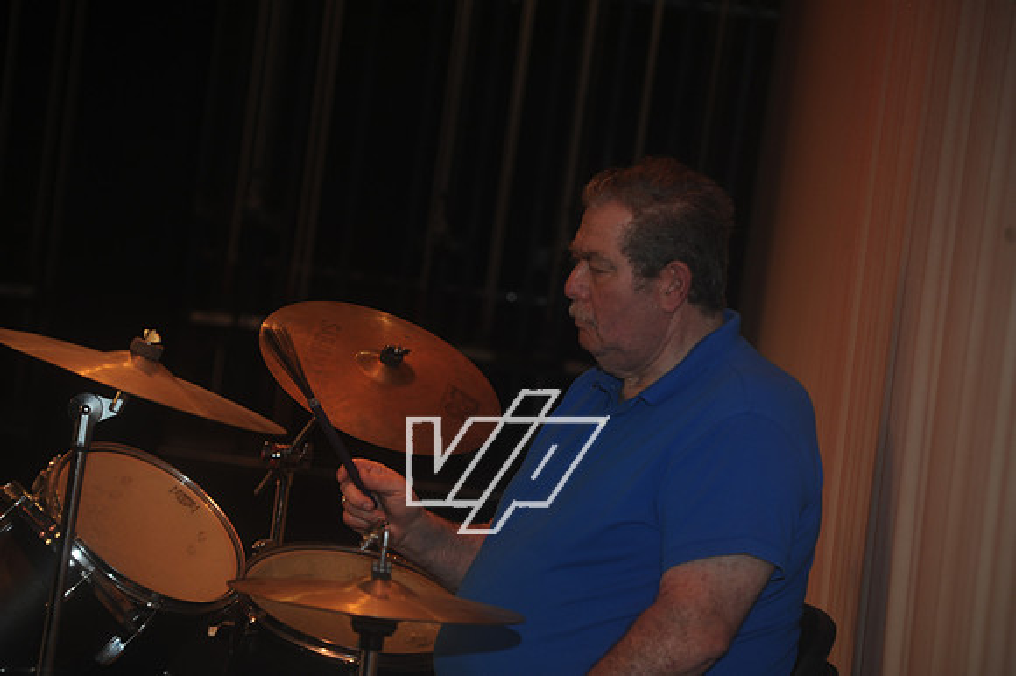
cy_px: 338
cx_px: 508
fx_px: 2764
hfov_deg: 20.8
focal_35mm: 98
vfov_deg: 13.9
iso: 320
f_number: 5
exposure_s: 1/100
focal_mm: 98
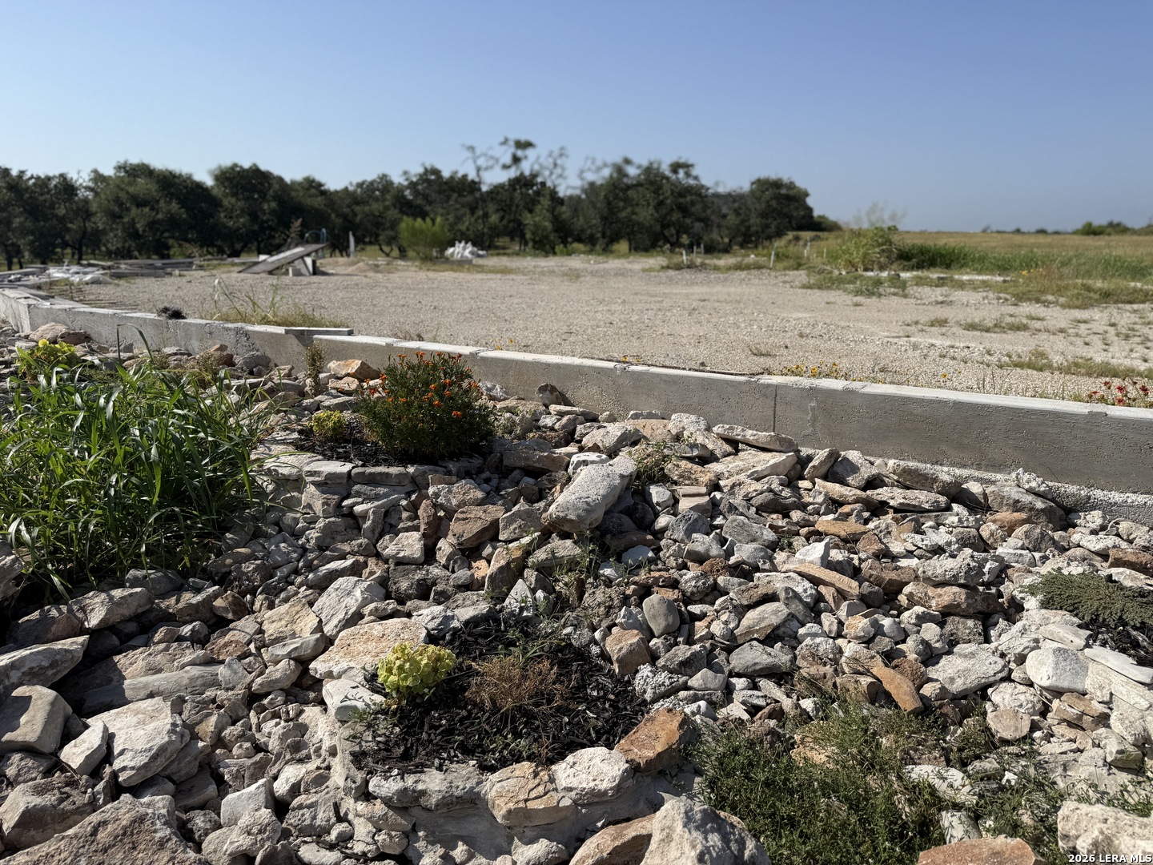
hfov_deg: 71.6
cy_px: 432
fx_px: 799
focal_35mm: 24
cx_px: 576
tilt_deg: -12.7
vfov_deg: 56.8
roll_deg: -2.8
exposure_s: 1/7353
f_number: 1.78
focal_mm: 6.76
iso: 80
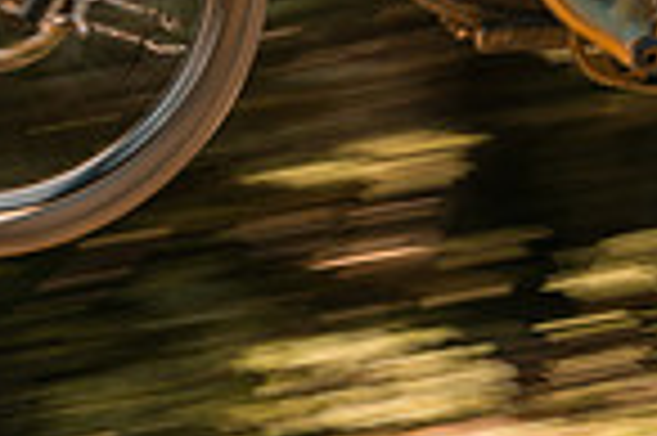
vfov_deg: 1.4
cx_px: 833
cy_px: -395
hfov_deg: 2.1
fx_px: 18266
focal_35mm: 1002
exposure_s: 1/80
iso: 280
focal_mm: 200
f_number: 14
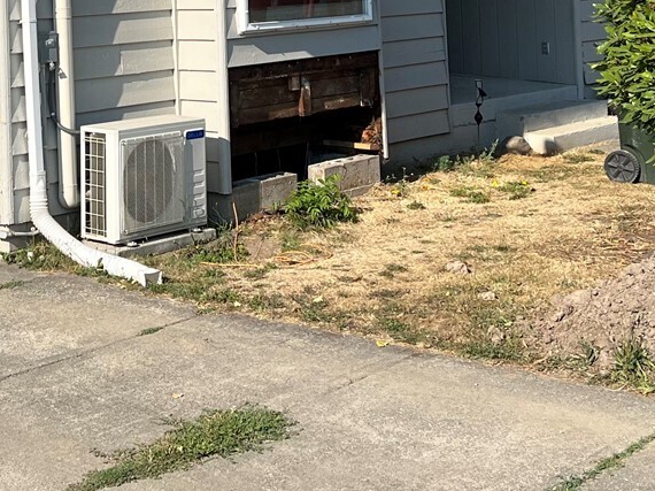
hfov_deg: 26.0
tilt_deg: +6.3
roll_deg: -1.6
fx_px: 1381
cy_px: -94
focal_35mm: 73
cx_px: 91
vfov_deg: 19.1
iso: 50
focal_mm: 5.7
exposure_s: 1/4115
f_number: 1.5
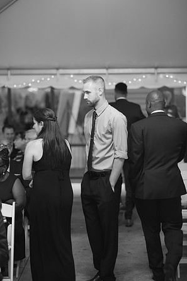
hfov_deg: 15.9
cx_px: 94
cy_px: 141
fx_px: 670
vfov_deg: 23.6
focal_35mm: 86
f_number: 1.8
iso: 2000
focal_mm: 85
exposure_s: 1/125
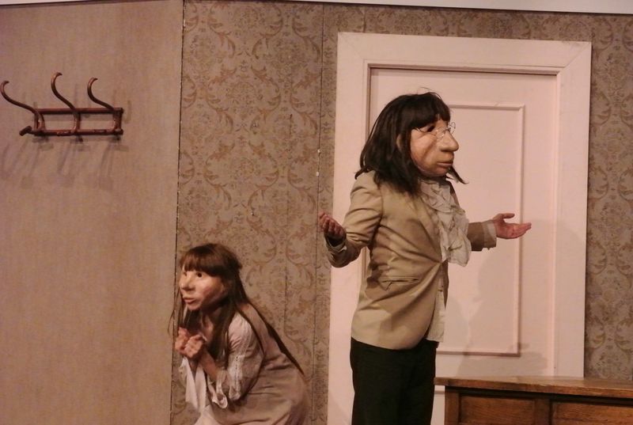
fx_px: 2343
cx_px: 316
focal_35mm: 133
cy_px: 212
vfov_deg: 10.4
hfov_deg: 15.4
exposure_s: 1/160
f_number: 9
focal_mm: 49.3
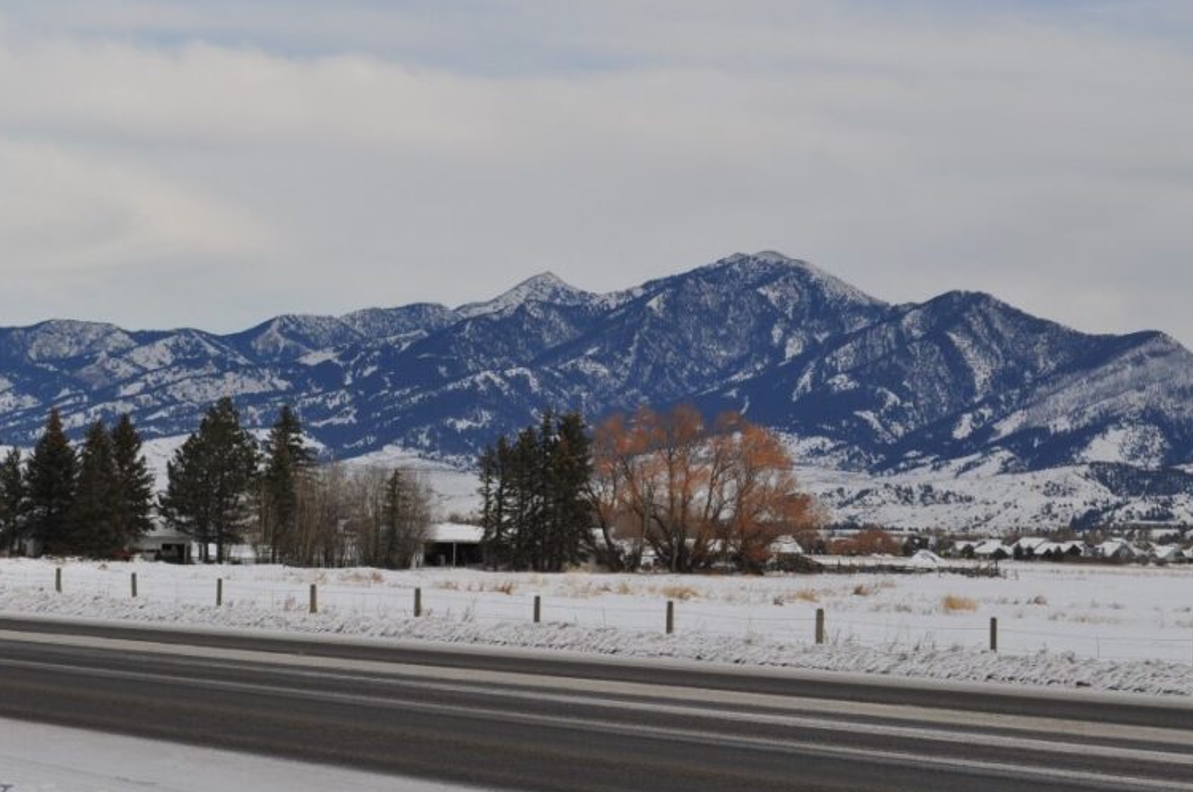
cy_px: 334
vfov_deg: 12.1
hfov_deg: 18.2
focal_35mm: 113
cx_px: 517
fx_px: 3729
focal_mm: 55
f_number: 10
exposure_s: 1/400
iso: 200
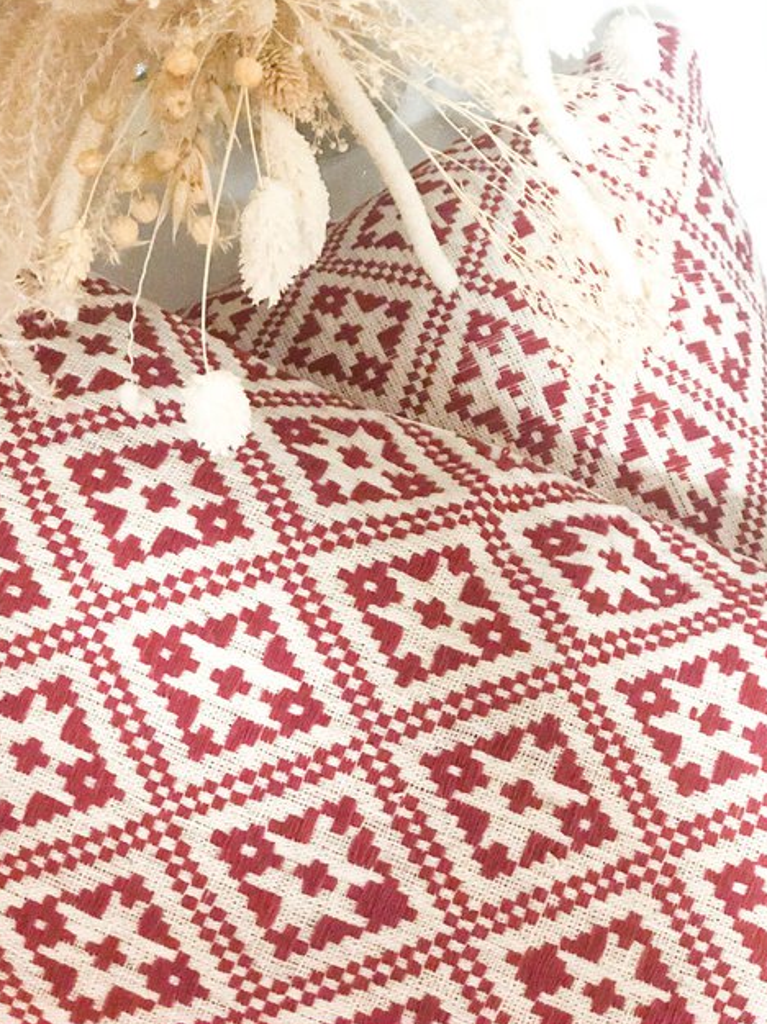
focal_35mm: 73
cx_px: 361
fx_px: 2159
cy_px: 374
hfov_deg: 20.1
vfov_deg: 26.6
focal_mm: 6.6
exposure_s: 1/35
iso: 800
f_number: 2.8
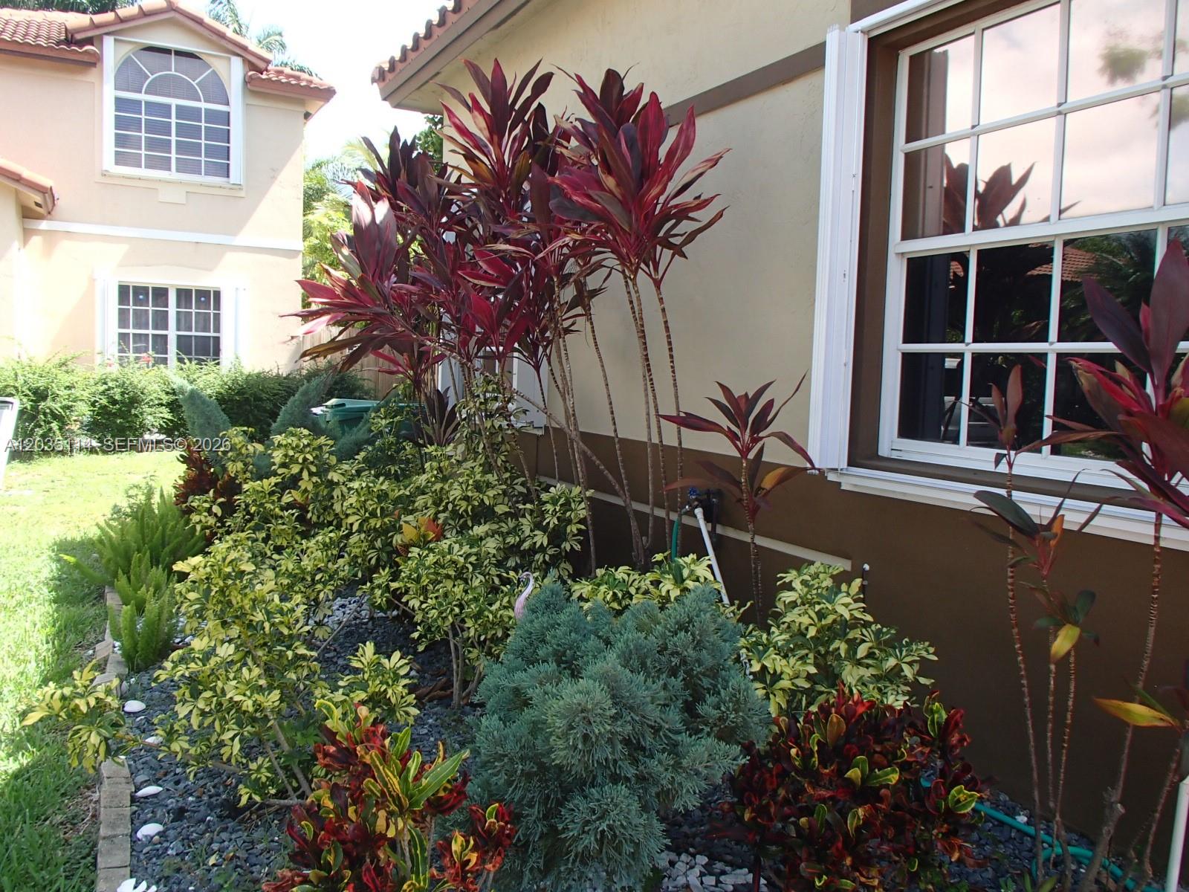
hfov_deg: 63.4
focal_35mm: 28
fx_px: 962
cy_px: 446
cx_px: 594
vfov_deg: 49.7
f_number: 3.9
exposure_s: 1/200
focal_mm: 5
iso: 100
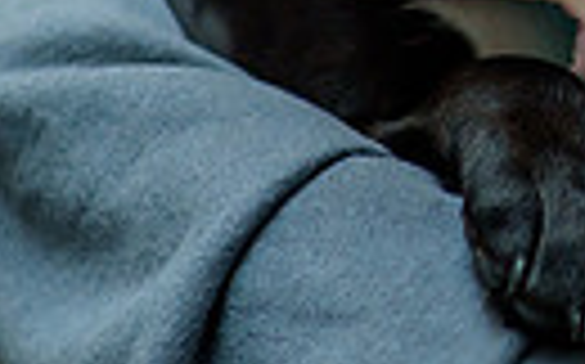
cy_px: -258
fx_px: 8809
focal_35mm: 553
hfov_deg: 3.8
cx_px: 871
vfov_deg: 2.4
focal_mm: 85
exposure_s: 1/500
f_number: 2
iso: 800
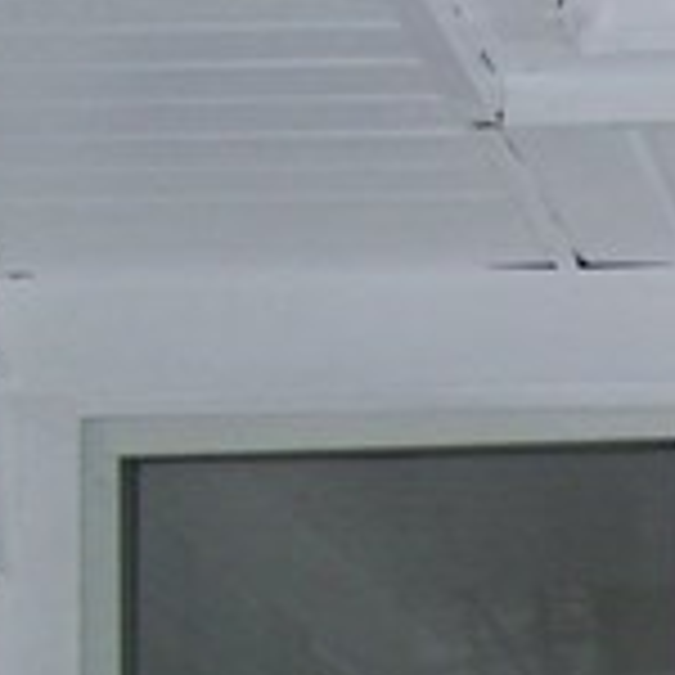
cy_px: 994
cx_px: 1228
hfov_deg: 7.4
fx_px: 5074
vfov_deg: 7.5
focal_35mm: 230
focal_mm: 6.3
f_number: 2.8
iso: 64
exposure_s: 1/200
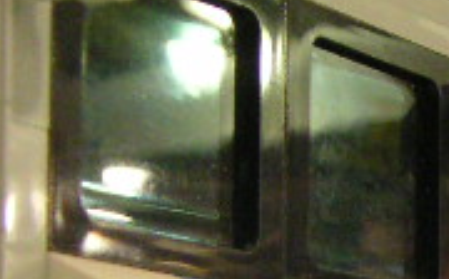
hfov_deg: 13.5
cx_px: 531
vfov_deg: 8.3
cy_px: 498
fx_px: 1845
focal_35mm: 151
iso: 400
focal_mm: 5.3
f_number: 2.9
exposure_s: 1/20
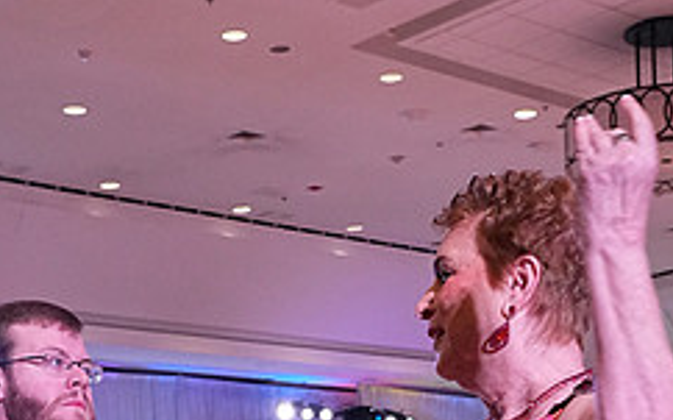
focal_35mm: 88
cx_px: 396
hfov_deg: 23.5
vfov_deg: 13.3
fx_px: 1613
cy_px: 759
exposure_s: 1/320
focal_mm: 24
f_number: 5.6
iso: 3200
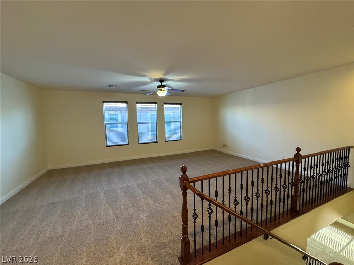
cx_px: 177
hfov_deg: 102.1
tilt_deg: -6.3
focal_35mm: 14
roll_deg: +2.2
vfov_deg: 85.7
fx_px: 143
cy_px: 132
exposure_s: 1/120
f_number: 2.2
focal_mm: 2.22
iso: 320
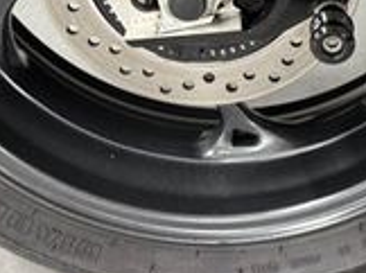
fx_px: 1003
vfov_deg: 14.8
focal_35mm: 95
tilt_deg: -31.6
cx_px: 269
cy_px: -95
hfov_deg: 20.5
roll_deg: +3.1
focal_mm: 6.76
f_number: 1.78
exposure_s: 1/50
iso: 400
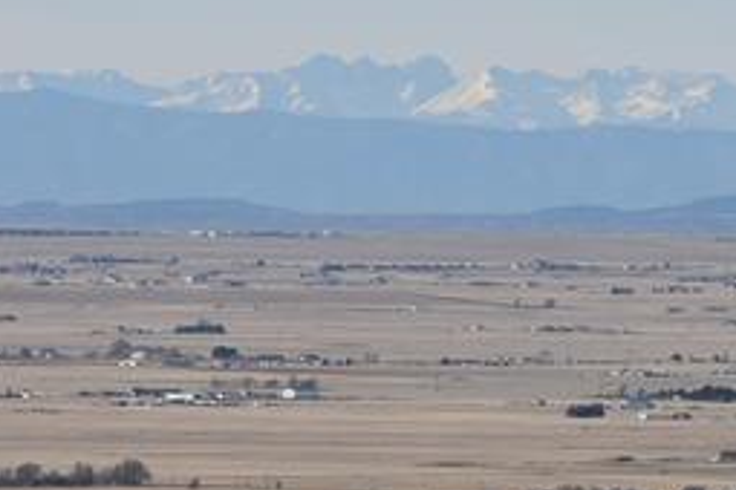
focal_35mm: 695
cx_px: 808
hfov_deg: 3.0
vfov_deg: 2.0
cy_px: 85
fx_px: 14213
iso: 360
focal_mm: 185
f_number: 8
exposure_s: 1/1000
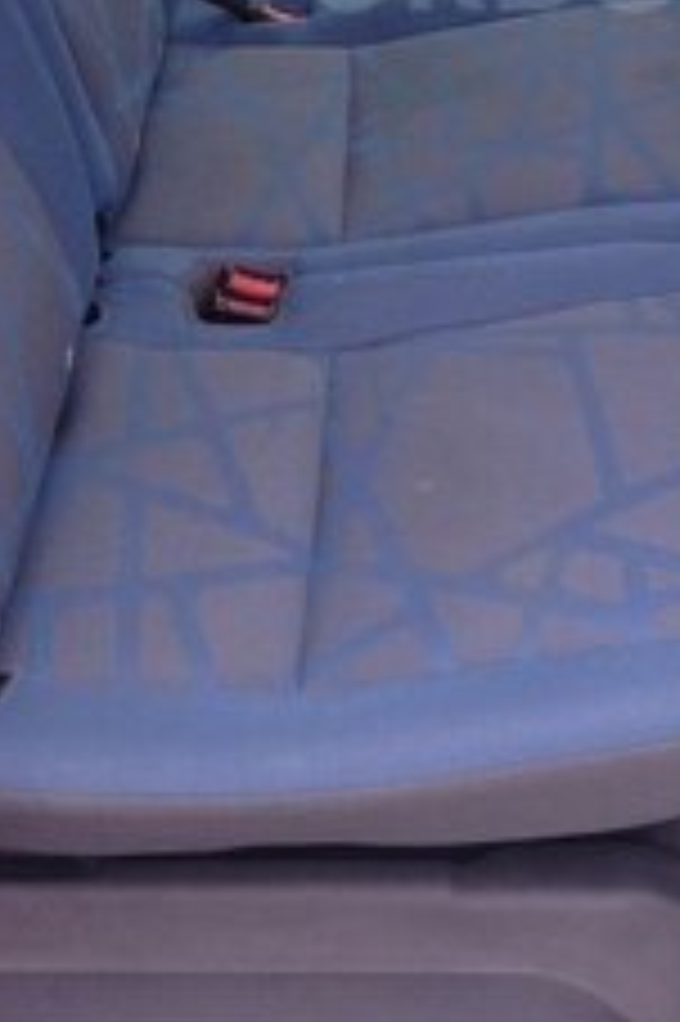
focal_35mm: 75
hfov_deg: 18.0
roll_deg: -3.1
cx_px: 567
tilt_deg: -26.7
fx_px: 2128
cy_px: -41
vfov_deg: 25.4
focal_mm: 4.12
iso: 50
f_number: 2.4
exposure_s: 1/140
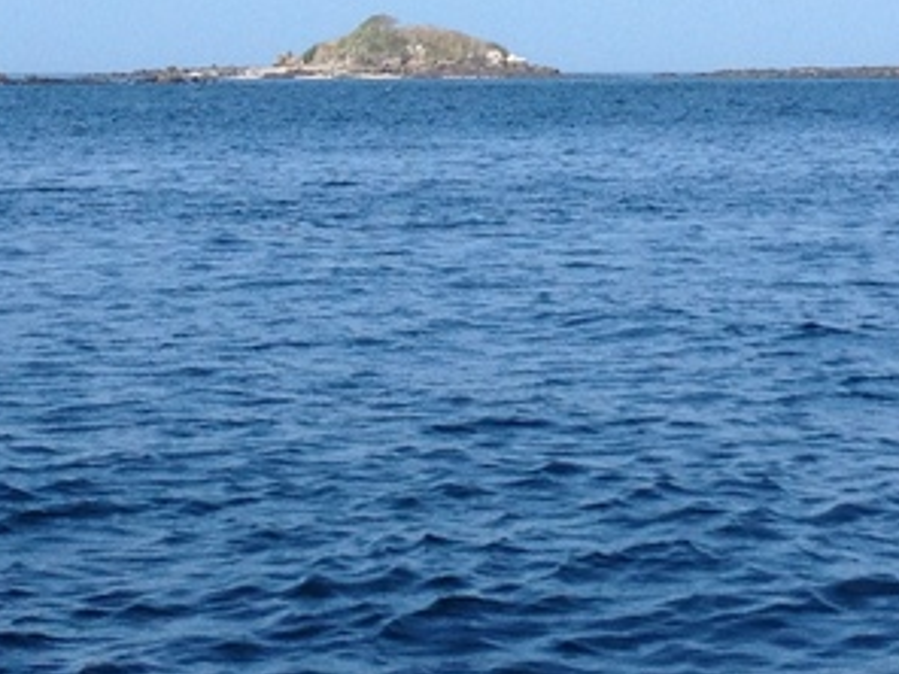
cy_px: -18
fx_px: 3688
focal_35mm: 142
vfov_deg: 10.4
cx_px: 471
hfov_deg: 13.9
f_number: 2.4
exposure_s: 1/1623
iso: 50
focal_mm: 4.28
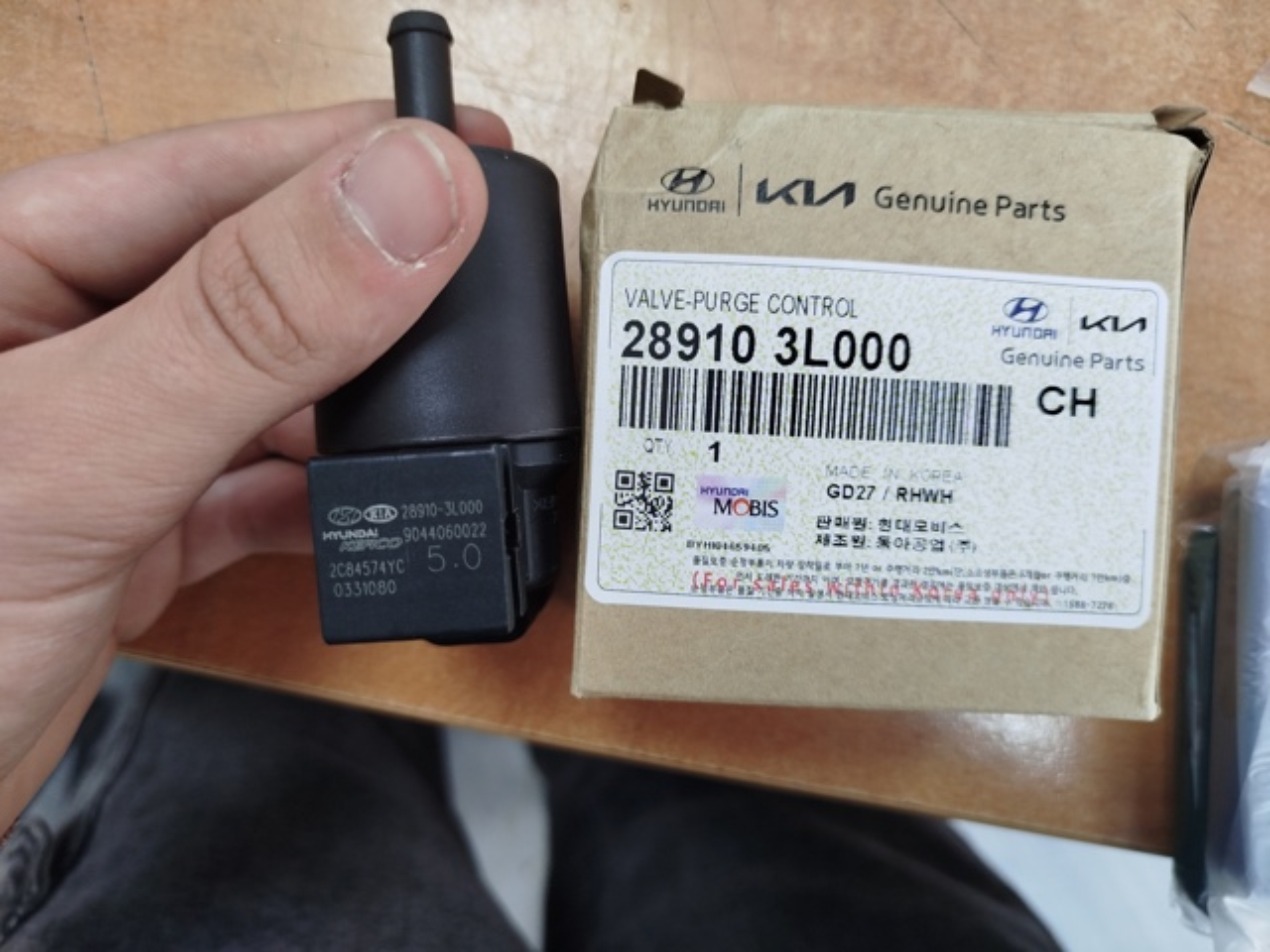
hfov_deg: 71.6
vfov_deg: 56.8
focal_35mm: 24
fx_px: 881
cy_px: 476
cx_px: 635
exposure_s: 1/33
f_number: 1.7
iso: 125
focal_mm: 5.31
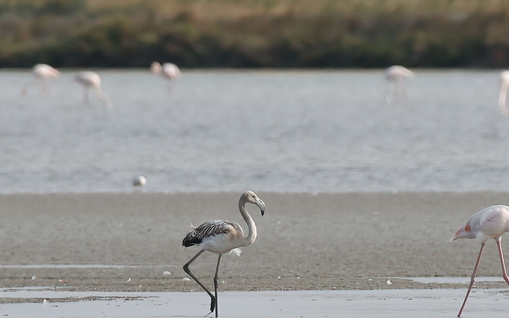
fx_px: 27995
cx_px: 272
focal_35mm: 2018
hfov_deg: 1.0
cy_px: 267
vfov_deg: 0.7
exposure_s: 1/2500
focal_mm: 600
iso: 400
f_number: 8
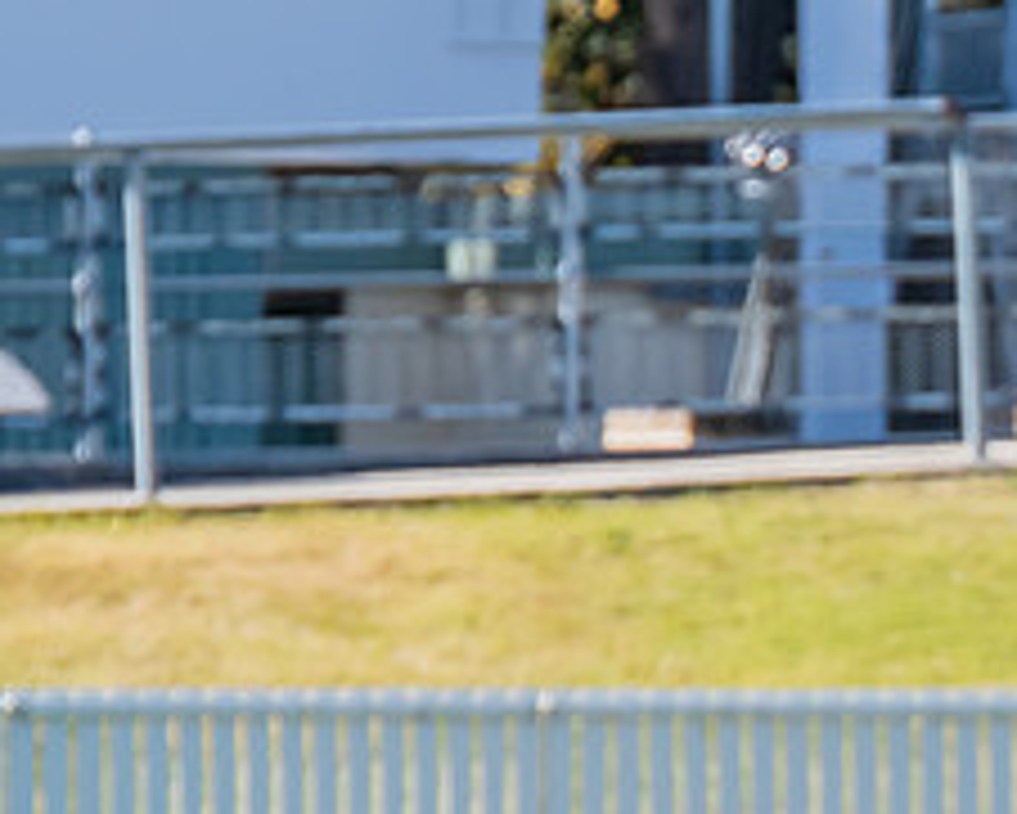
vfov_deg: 0.9
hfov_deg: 1.2
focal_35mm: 1638
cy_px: 610
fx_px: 49324
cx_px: 1751
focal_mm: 420
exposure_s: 1/1250
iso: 800
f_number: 7.1
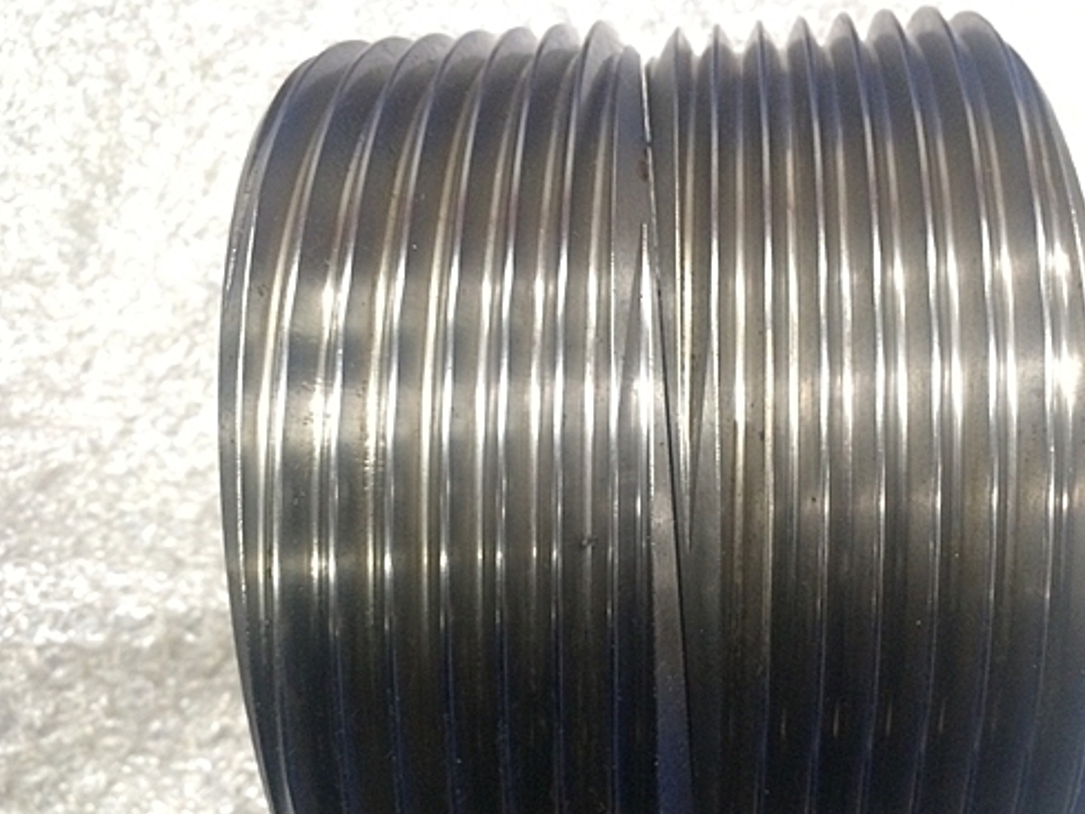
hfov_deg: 48.7
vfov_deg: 37.5
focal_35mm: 38
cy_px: 507
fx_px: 1191
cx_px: 643
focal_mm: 4.15
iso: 160
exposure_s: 1/30
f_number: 2.2
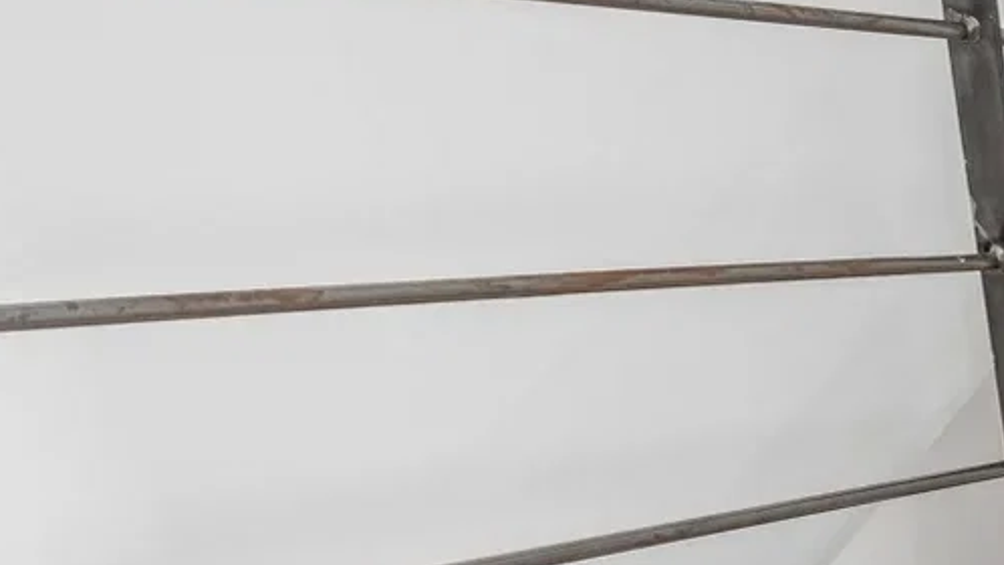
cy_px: 84
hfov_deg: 19.2
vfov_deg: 11.9
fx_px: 2689
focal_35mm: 101
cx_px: 1393
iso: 800
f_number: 11
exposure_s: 1/13
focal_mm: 30
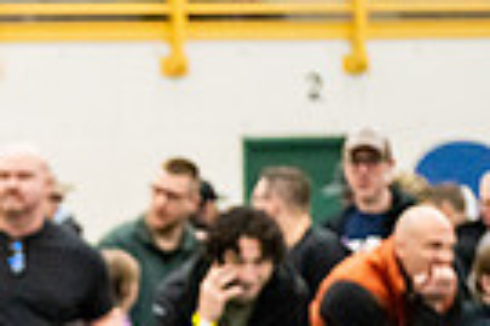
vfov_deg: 4.5
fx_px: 4097
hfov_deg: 6.7
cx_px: -428
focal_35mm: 301
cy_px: 679
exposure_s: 1/500
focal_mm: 70
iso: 5000
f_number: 2.8
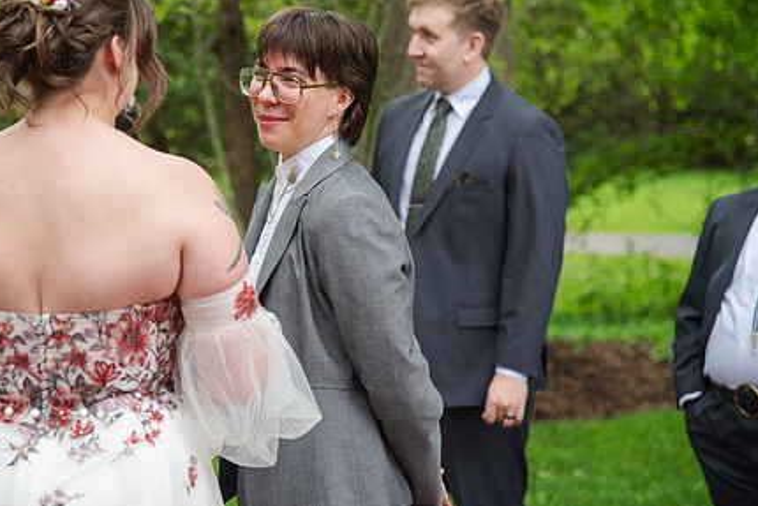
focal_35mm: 116
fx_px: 2443
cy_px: 168
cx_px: 314
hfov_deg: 17.6
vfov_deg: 11.8
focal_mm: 86
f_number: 4
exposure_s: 1/400
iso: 160
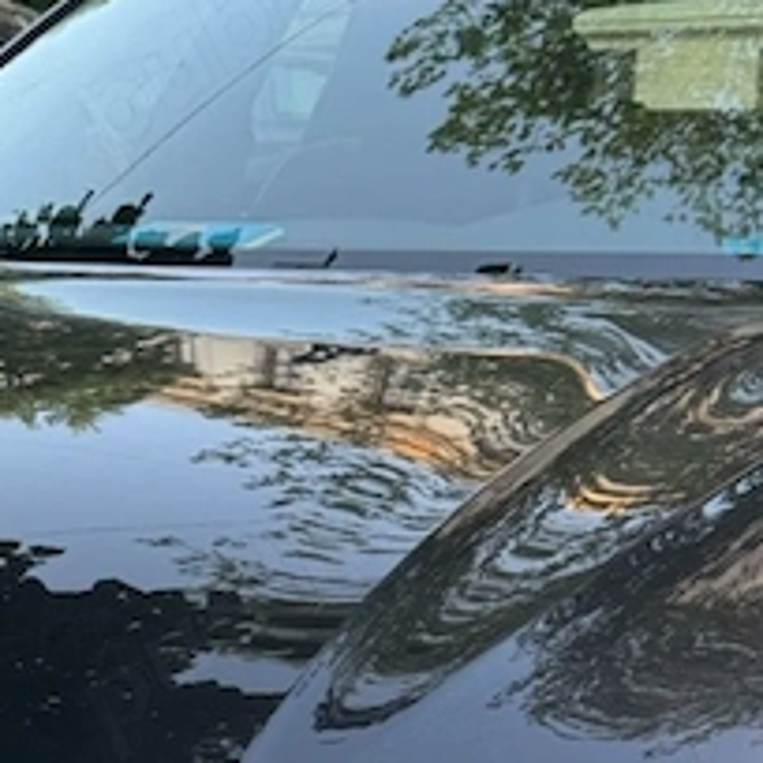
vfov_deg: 20.6
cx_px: -112
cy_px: 643
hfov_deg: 19.8
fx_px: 2070
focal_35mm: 83
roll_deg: +1.3
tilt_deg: -12.9
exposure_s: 1/63
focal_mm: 6.76
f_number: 1.78
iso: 80
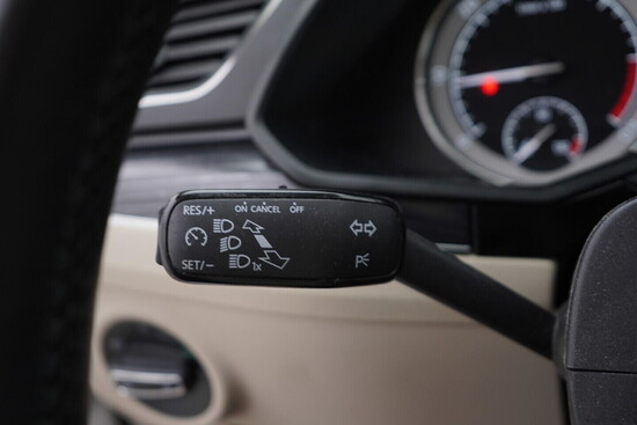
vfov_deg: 36.9
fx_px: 637
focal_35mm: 36
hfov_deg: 53.1
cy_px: 212
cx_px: 318
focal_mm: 24
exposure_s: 1/50
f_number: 3.2
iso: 125
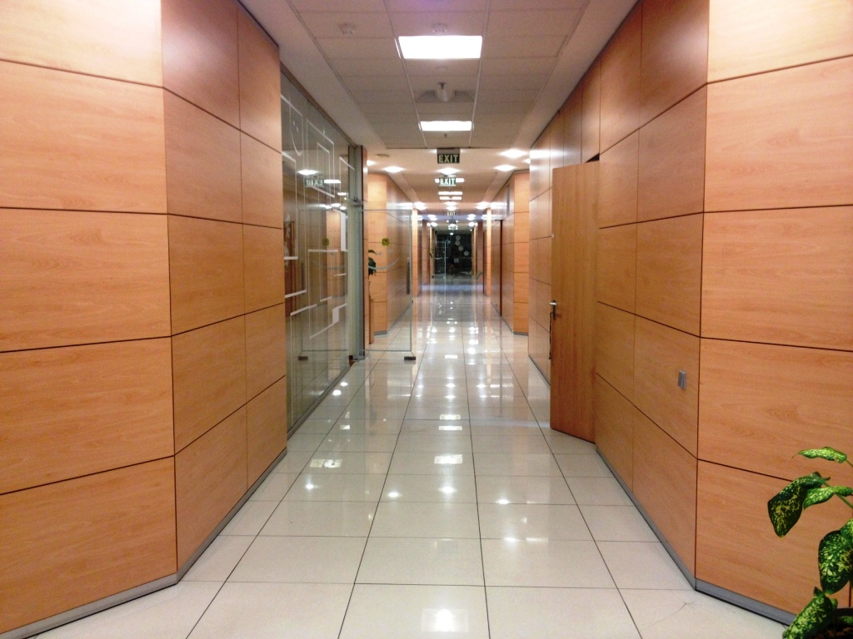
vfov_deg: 40.7
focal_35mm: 35
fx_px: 862
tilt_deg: -5.2
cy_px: 320
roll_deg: +0.4
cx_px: 426
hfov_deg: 52.6
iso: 80
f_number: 2.4
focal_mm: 4.28
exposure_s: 1/20
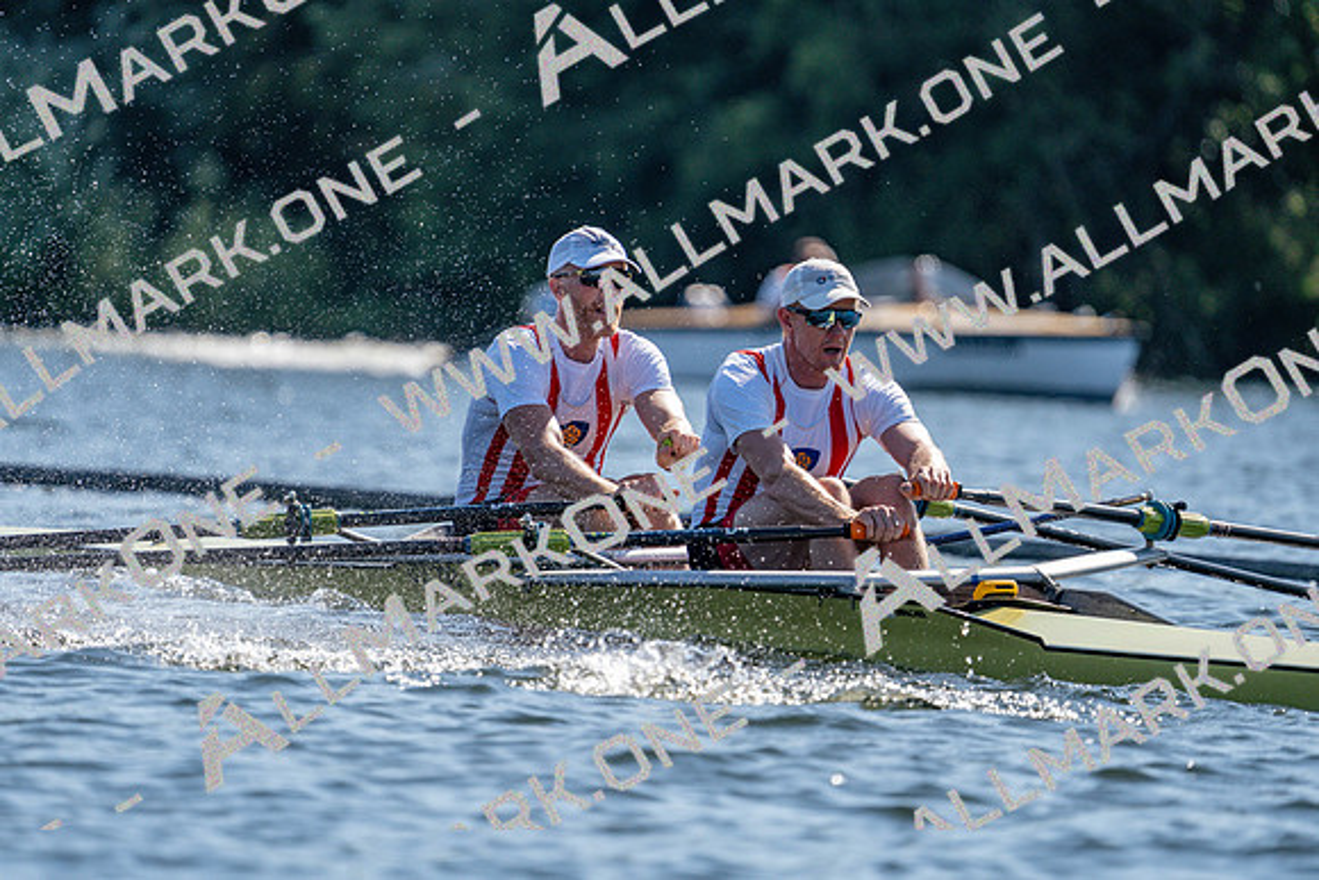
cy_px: 440
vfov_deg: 2.8
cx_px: 660
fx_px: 18066
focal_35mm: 493
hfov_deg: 4.2
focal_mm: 493
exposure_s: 1/1600
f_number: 6.3
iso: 250
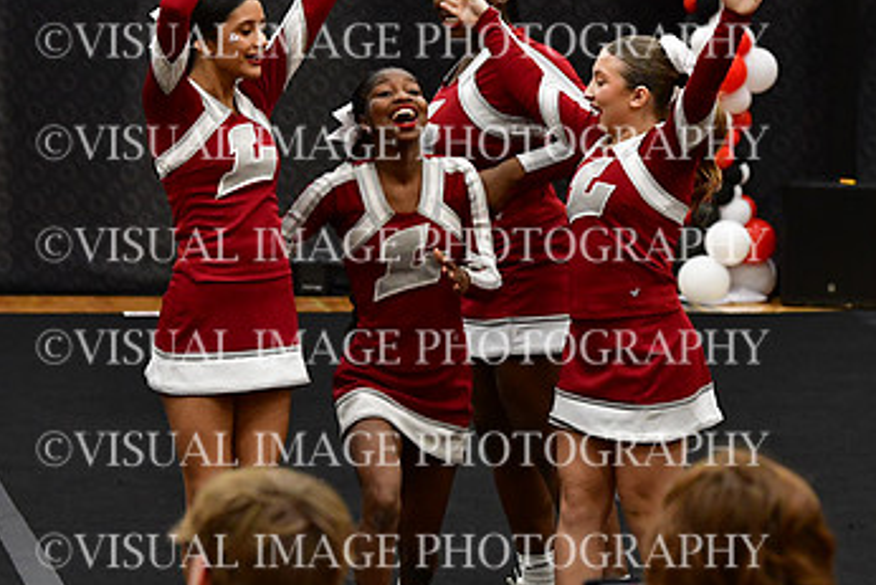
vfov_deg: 5.2
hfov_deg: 7.8
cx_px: 403
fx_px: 6402
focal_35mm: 263
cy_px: 194
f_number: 4
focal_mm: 105
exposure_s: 1/500
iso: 4000
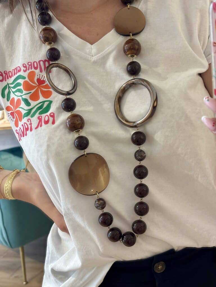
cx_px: 108
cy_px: 144
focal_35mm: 52
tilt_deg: -12.8
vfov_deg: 36.8
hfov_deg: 28.0
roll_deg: +7.4
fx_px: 433
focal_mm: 5.96
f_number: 1.6
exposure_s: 1/50
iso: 40
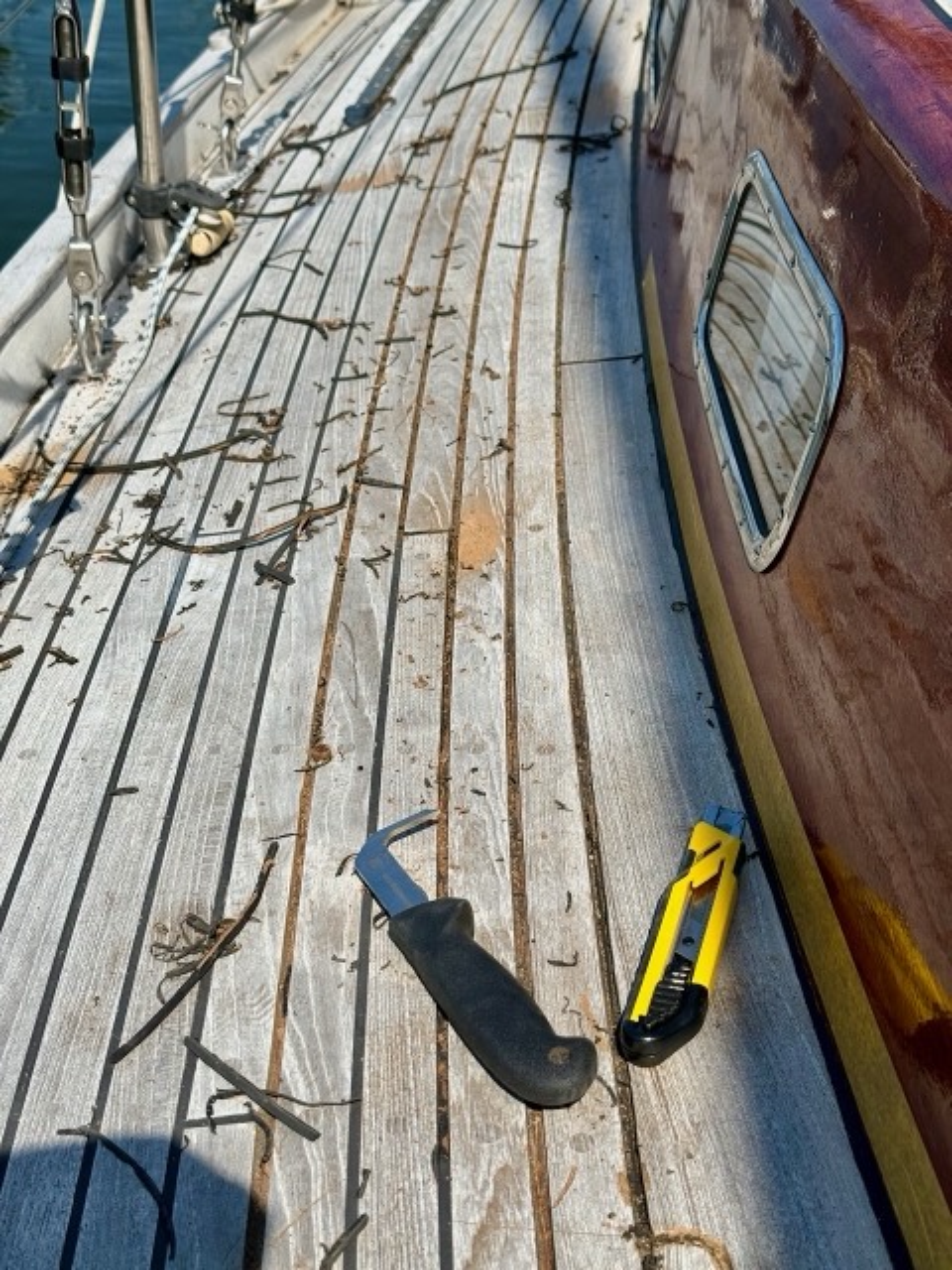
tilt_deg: -32.1
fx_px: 1760
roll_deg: -2.5
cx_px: 476
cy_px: 635
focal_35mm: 48
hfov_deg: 30.3
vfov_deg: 39.7
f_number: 1.78
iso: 80
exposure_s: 1/7143
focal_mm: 6.76
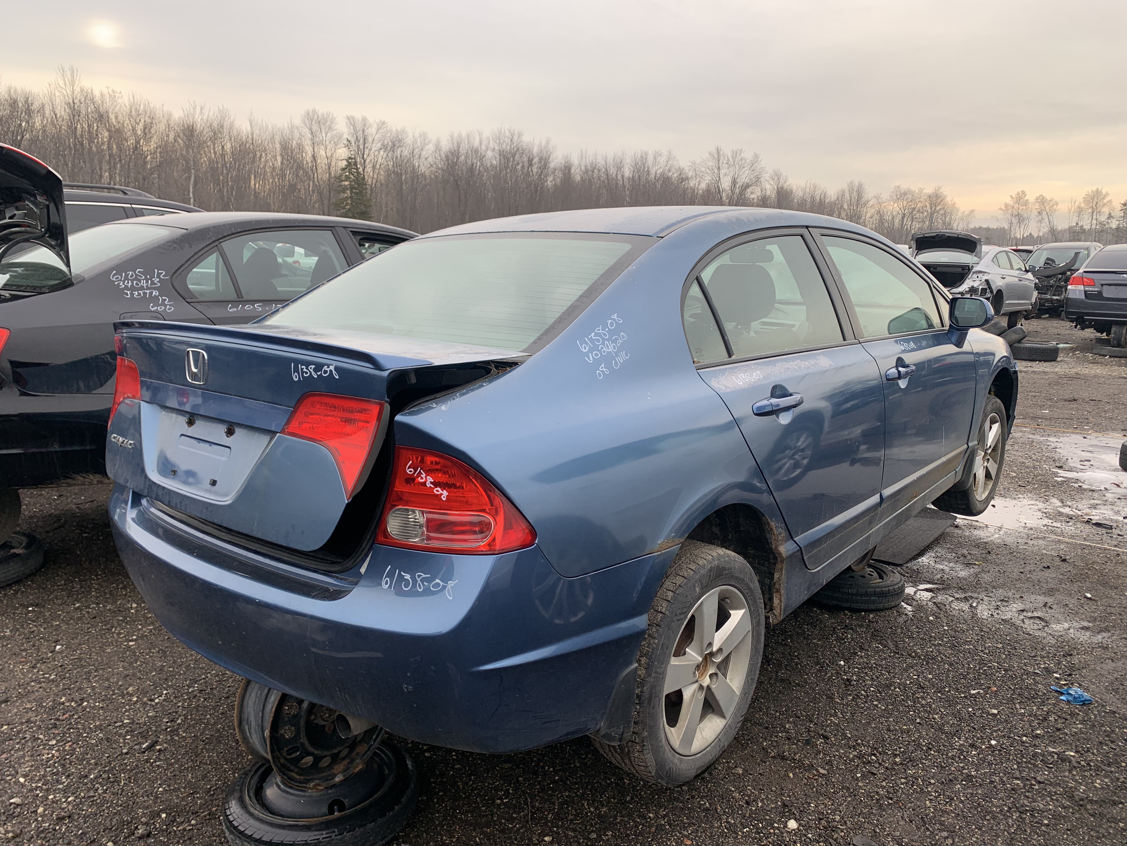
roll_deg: +0.5
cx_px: 564
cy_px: 423
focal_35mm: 26
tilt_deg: -11.5
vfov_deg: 53.1
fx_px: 846
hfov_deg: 67.3
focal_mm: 4.25
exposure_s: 1/202
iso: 25
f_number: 1.8
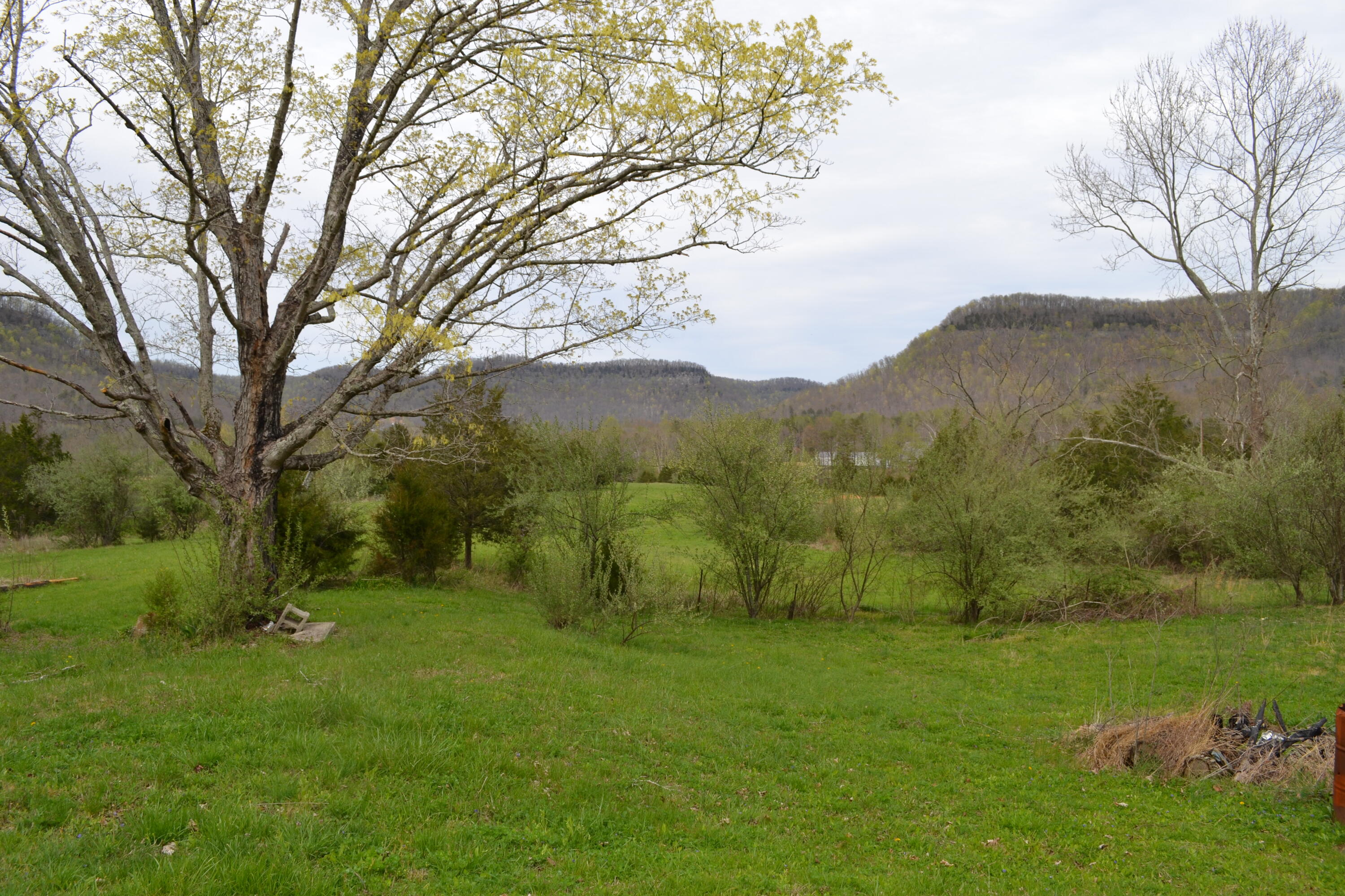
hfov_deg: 67.4
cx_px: 672
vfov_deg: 47.9
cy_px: 448
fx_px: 1009
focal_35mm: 27
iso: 100
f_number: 8
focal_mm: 18
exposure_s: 1/200
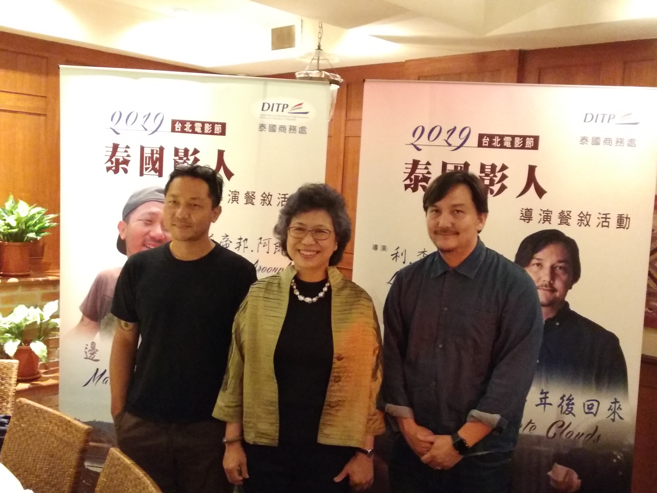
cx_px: 328
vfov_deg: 53.1
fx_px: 493
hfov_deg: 67.3
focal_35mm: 26
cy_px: 246
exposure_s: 1/17
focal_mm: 3.81
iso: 3200
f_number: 2.2
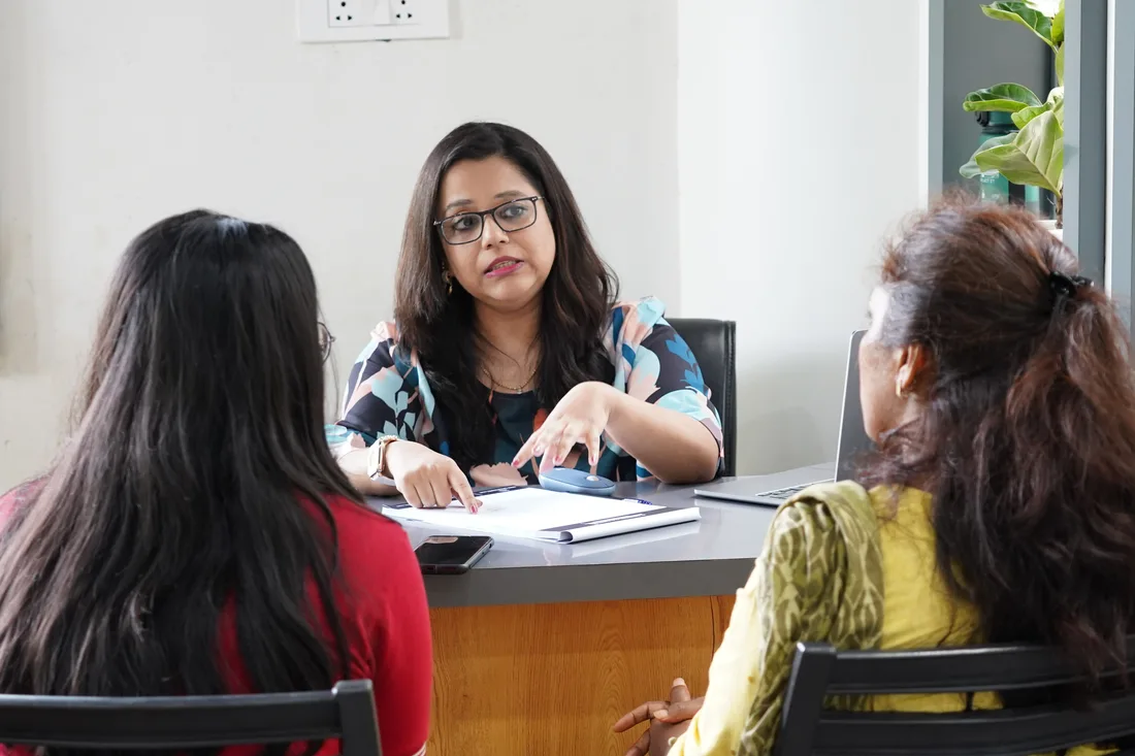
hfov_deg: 21.0
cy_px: 378
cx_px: 568
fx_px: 3058
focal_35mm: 97
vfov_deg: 14.1
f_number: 4
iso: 2000
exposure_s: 1/80
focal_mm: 65
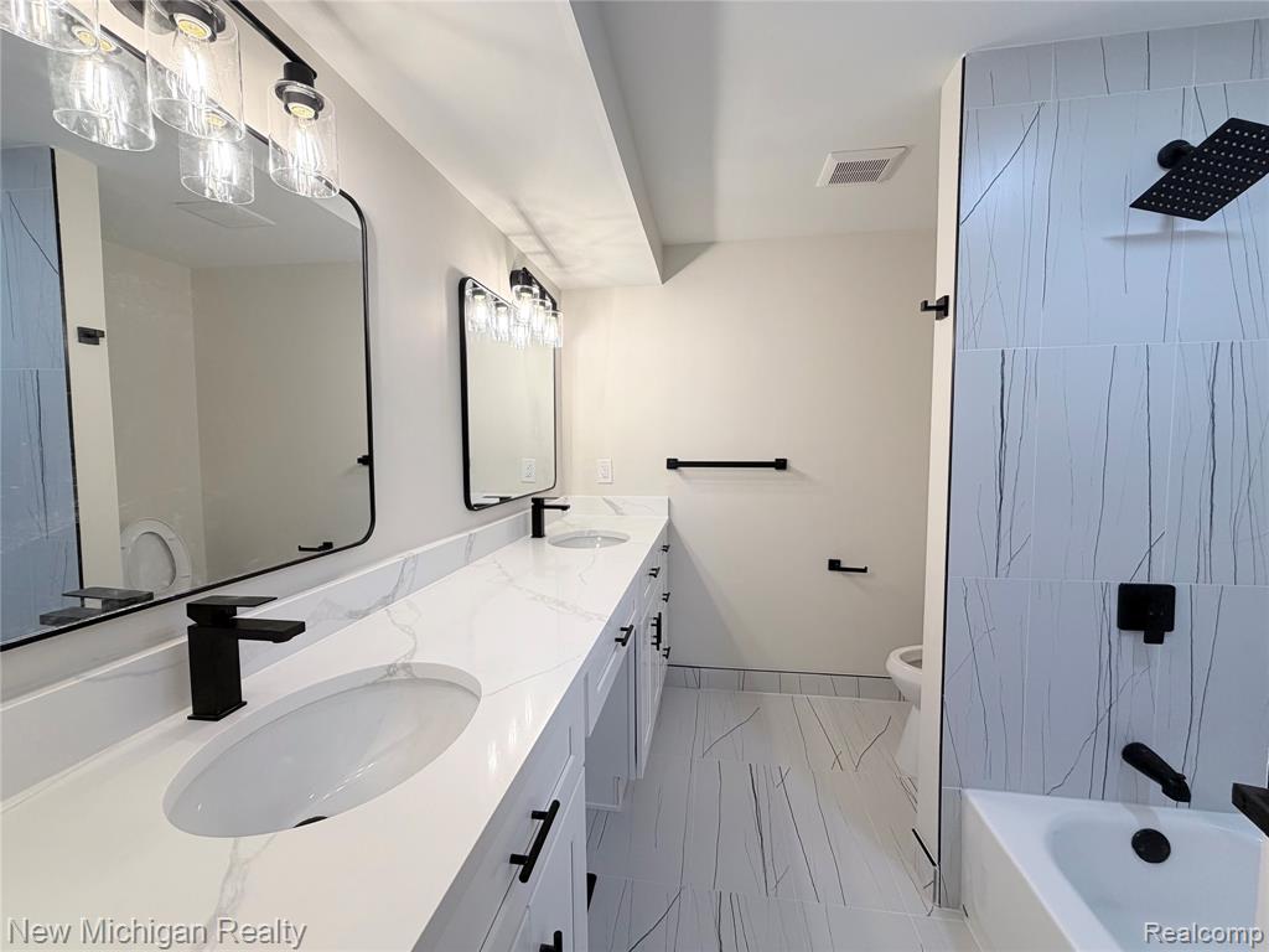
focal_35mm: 14
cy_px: 476
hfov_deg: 102.1
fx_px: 513
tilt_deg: -4.2
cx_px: 634
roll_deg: +0.8
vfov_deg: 85.7
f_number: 2.2
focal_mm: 2.22
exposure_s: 1/120
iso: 125
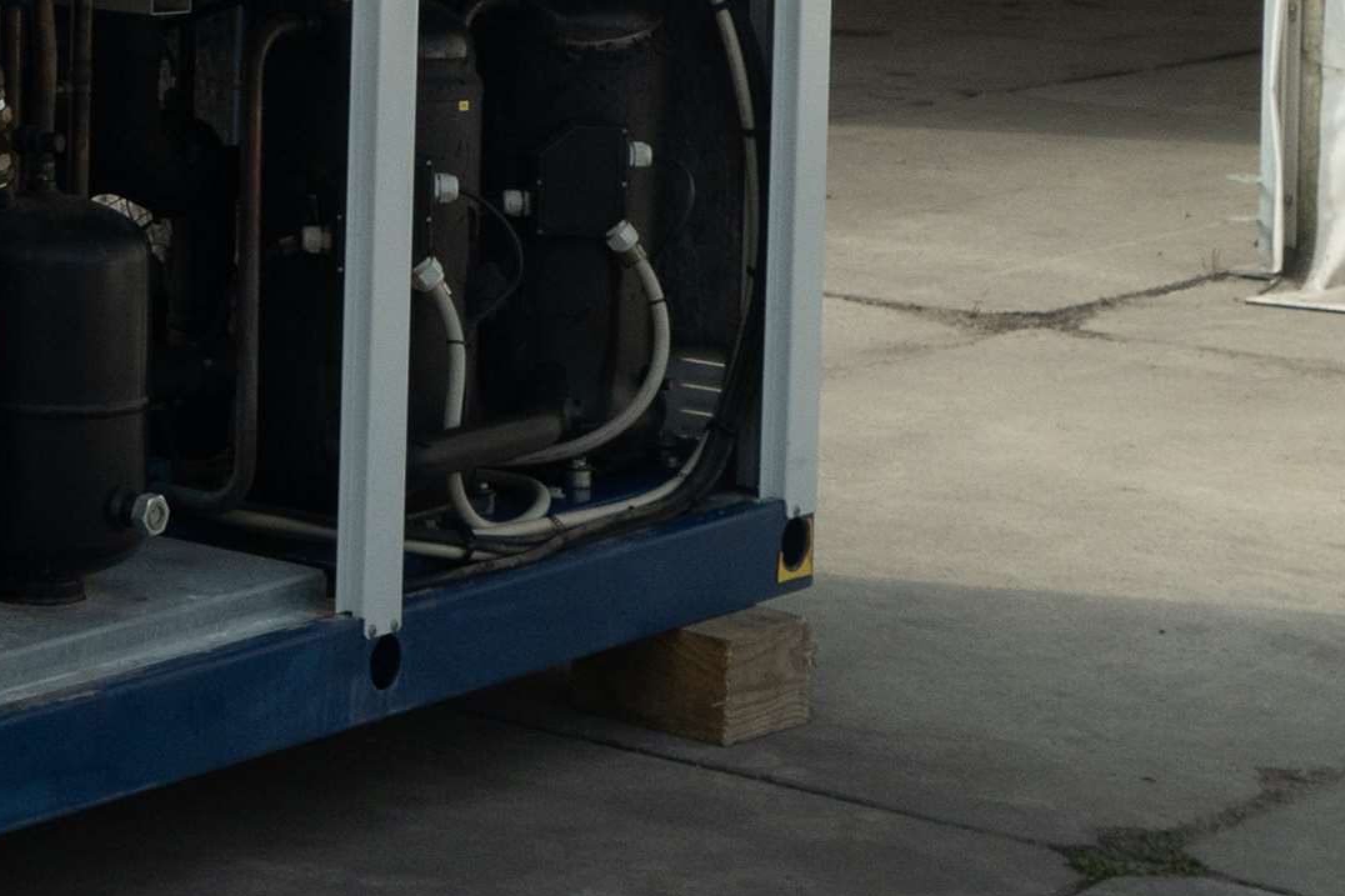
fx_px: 4520
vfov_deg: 11.0
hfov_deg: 15.4
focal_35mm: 121
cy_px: -380
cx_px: -769
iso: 640
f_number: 9
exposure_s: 1/200
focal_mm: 31
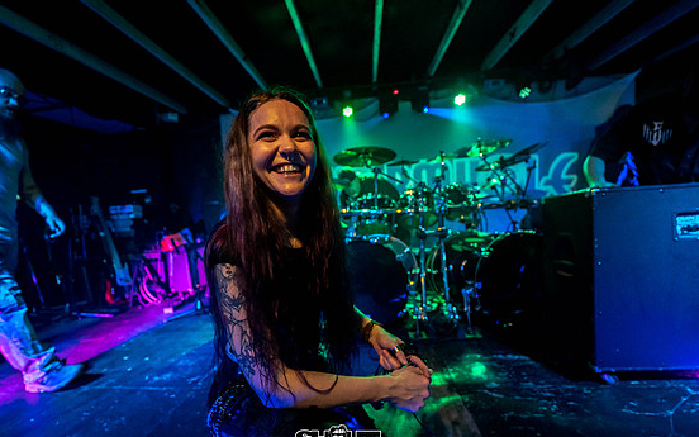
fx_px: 286
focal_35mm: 15
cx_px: 341
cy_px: 238
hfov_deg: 101.4
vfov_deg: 74.6
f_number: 2.8
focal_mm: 14
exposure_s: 1/200
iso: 3200
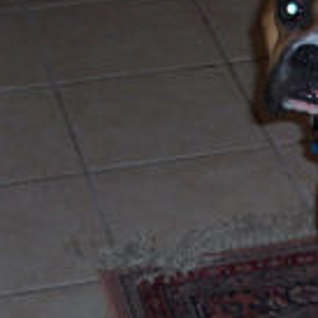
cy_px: 283
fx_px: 1777
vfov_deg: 10.2
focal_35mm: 171
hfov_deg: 9.9
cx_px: 458
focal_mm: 10.8
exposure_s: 1/90
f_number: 4
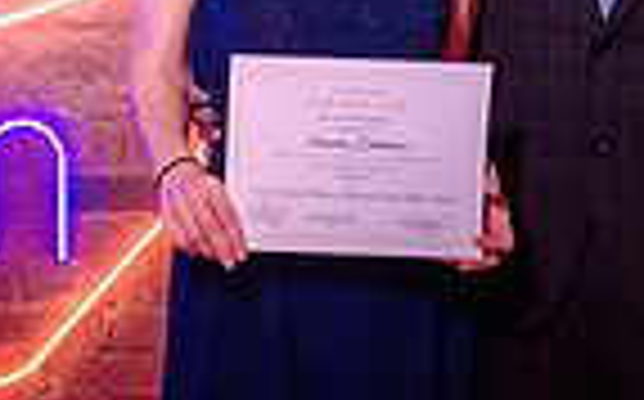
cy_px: 238
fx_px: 2367
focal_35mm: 135
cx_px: 61
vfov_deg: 9.7
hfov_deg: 15.3
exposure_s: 1/160
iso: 1000
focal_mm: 29
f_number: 4
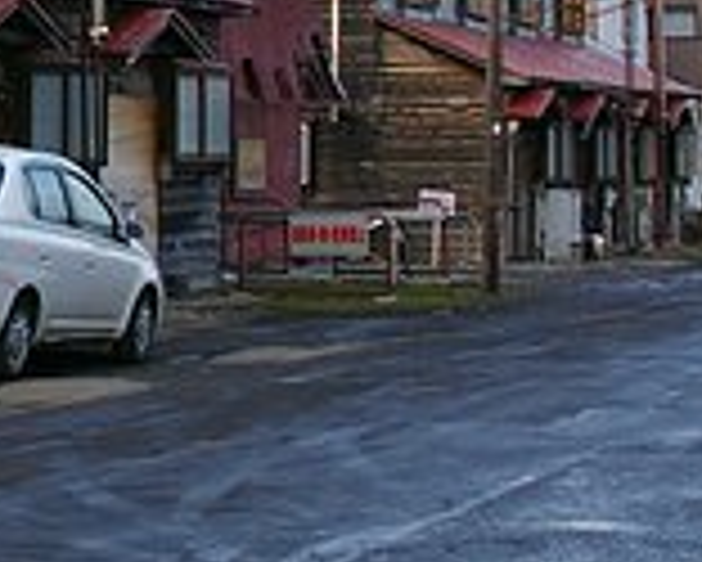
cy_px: -31
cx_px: -396
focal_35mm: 129
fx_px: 2682
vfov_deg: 11.8
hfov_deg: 13.9
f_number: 5.6
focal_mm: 28
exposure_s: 1/60
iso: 400
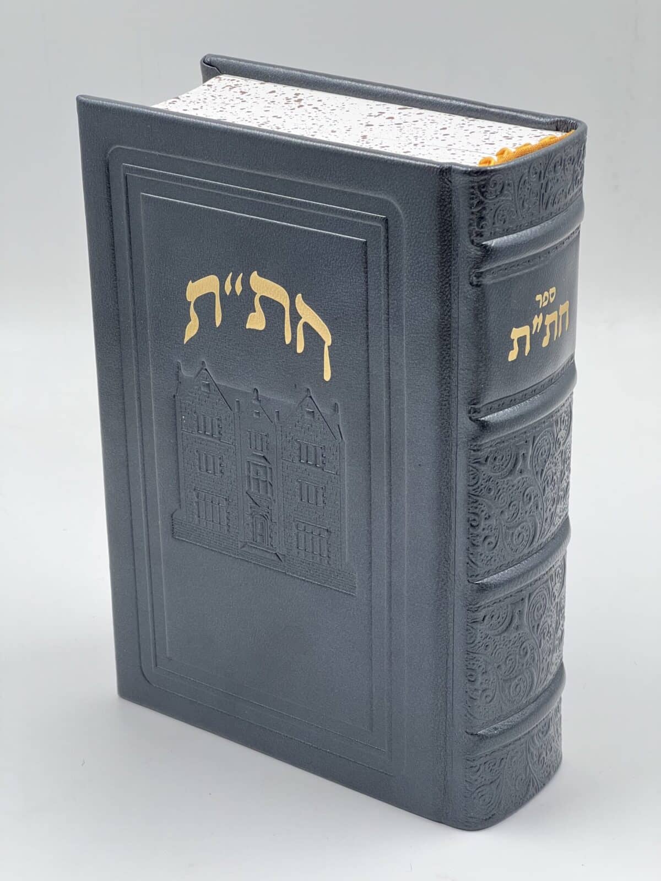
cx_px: 330
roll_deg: +0.8
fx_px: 1960
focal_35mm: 77
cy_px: 440
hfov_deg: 19.1
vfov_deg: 25.3
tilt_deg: -24.7
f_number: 2.8
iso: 100
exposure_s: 1/100
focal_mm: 9
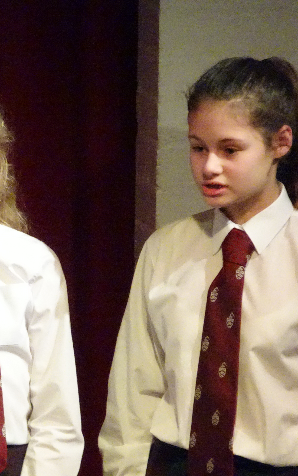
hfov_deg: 2.0
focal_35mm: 662
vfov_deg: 3.2
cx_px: 69
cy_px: 238
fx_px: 8603
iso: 3200
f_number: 6.3
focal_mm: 80
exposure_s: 1/80
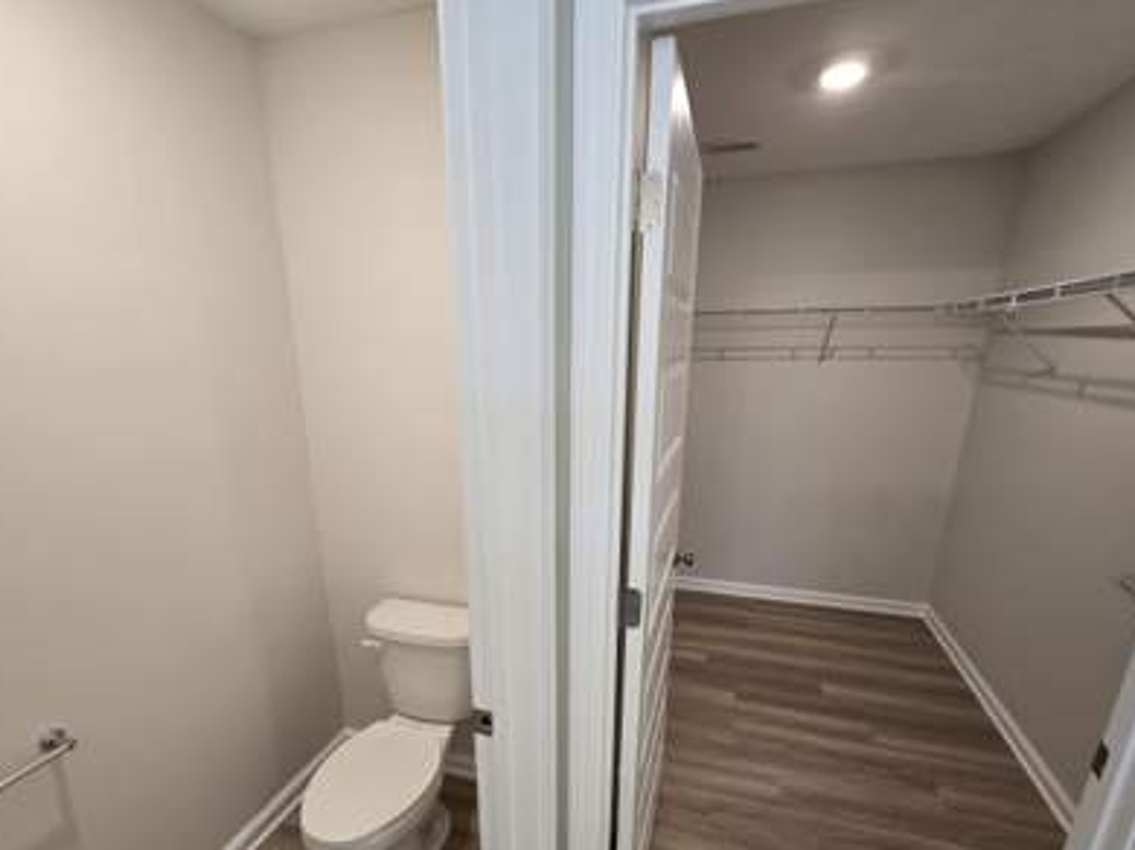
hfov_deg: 94.5
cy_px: 517
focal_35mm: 16
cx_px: 538
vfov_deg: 77.0
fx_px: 524
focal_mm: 2.2
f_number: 2.2
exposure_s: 1/60
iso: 125
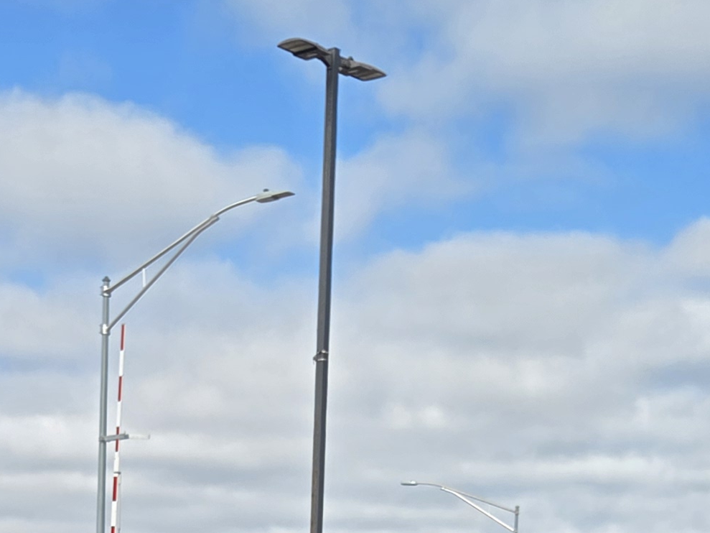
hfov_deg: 20.9
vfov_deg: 13.7
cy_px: 1046
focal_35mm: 93
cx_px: 176
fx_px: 1908
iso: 80
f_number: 1.8
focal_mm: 5.4
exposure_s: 1/3075
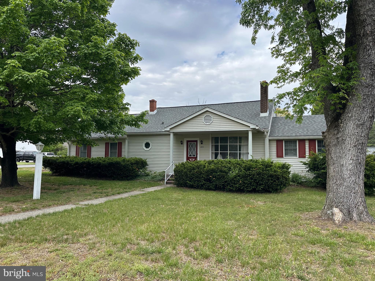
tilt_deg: +4.8
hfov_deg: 71.6
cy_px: 140
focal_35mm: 24
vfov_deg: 56.8
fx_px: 260
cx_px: 188
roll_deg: -0.4
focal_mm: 6.86
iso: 80
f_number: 1.78
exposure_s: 1/1393
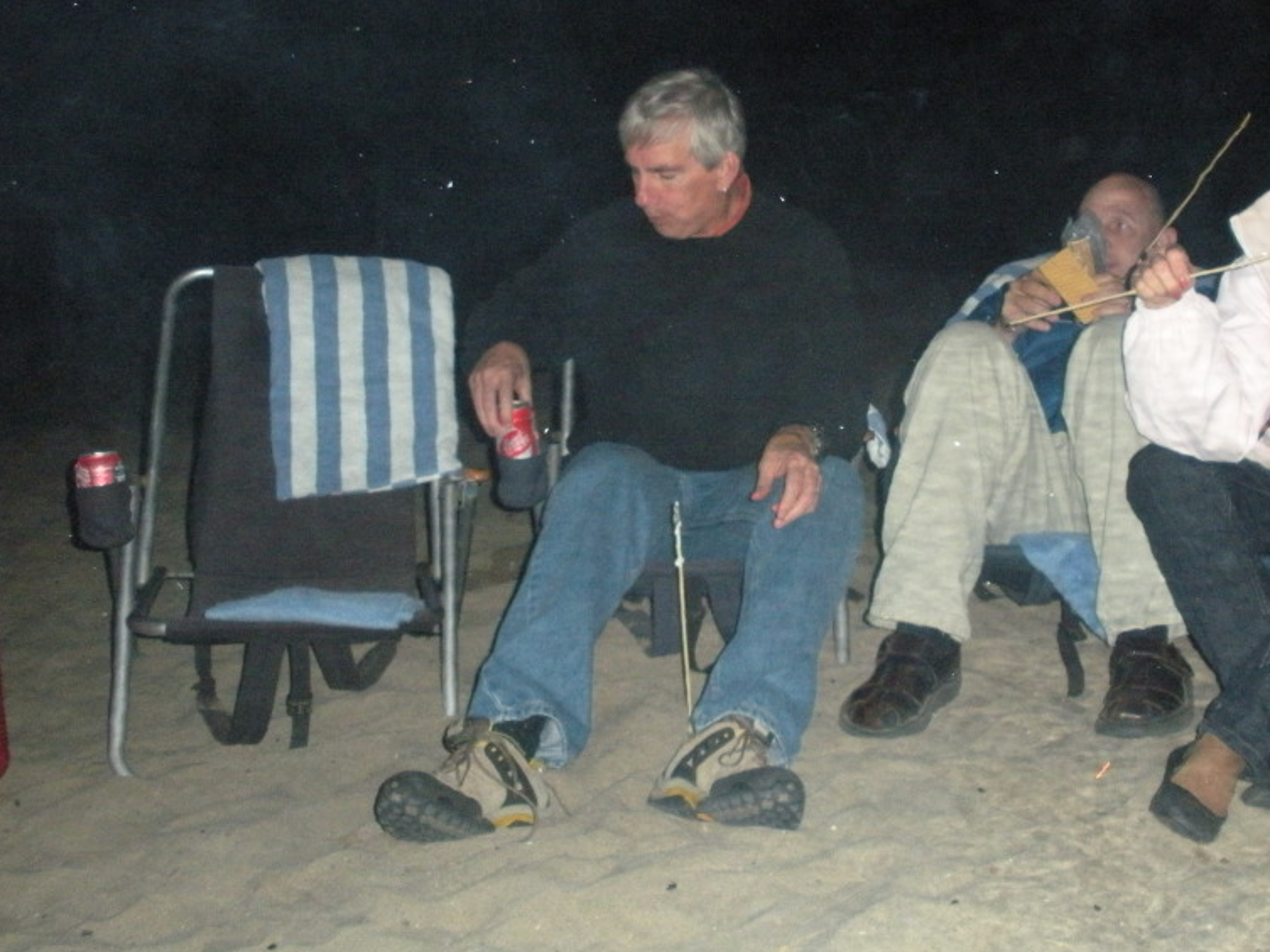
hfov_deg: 38.5
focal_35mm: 49
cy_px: 324
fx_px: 1798
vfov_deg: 29.5
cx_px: 839
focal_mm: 6.3
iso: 504
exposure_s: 1/60
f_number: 3.5
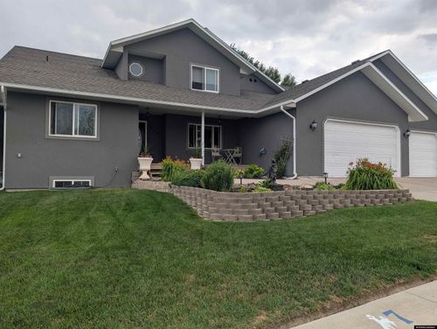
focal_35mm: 24
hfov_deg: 71.5
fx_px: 303
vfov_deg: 56.9
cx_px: 218
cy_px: 164
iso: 19
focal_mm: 6.9
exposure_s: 1/392
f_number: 1.68
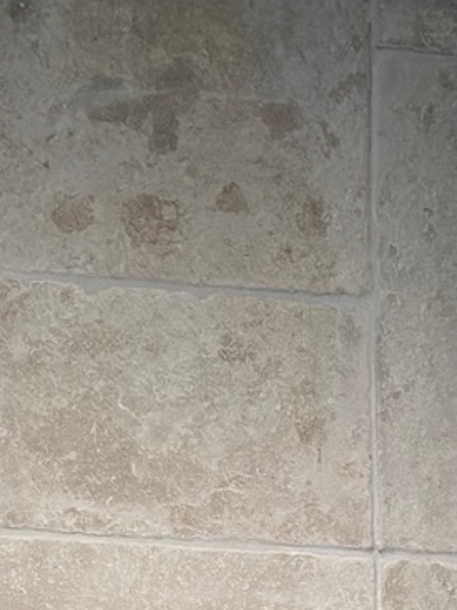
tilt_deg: -4.9
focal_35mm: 134
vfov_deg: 12.5
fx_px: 2360
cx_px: 437
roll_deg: -1.4
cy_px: 1311
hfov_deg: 11.0
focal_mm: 6.86
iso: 160
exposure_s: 1/50
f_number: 1.78
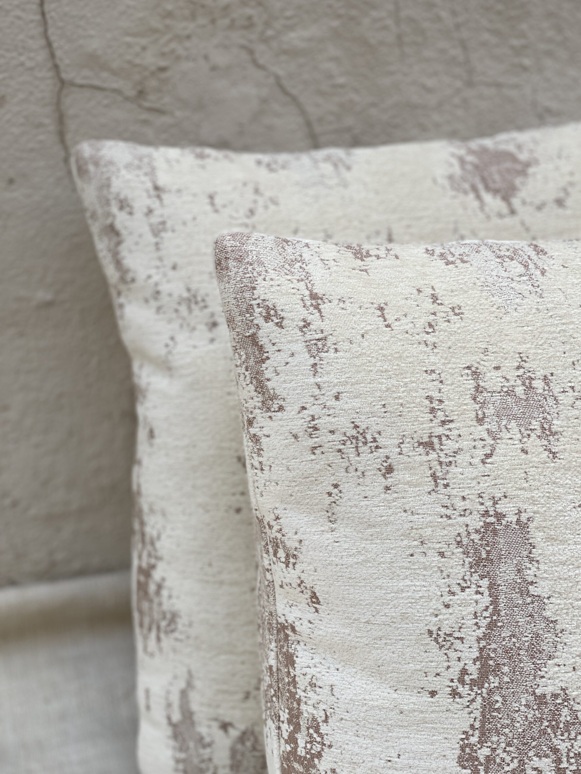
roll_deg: +0.2
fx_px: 1186
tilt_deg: -27.2
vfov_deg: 36.2
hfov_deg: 27.5
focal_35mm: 53
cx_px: 295
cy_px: 381
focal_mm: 6
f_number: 2
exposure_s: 1/122
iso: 50
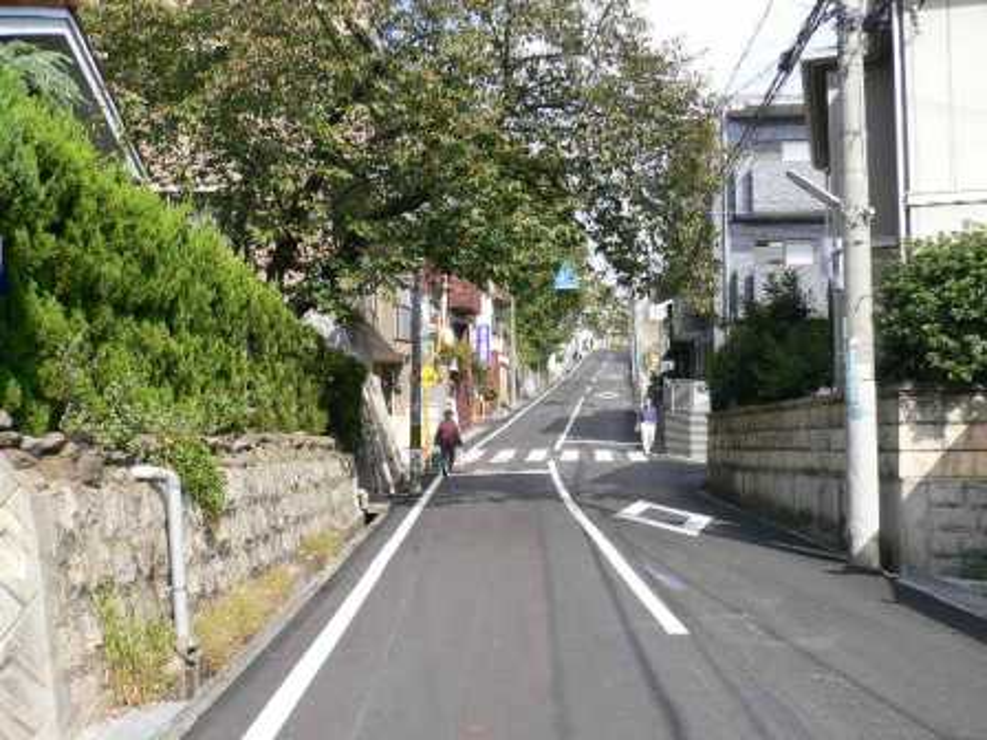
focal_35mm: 35
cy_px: 370
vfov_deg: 40.7
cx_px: 494
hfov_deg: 52.6
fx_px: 998
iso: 80
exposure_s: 1/160
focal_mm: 5.8
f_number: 5.6
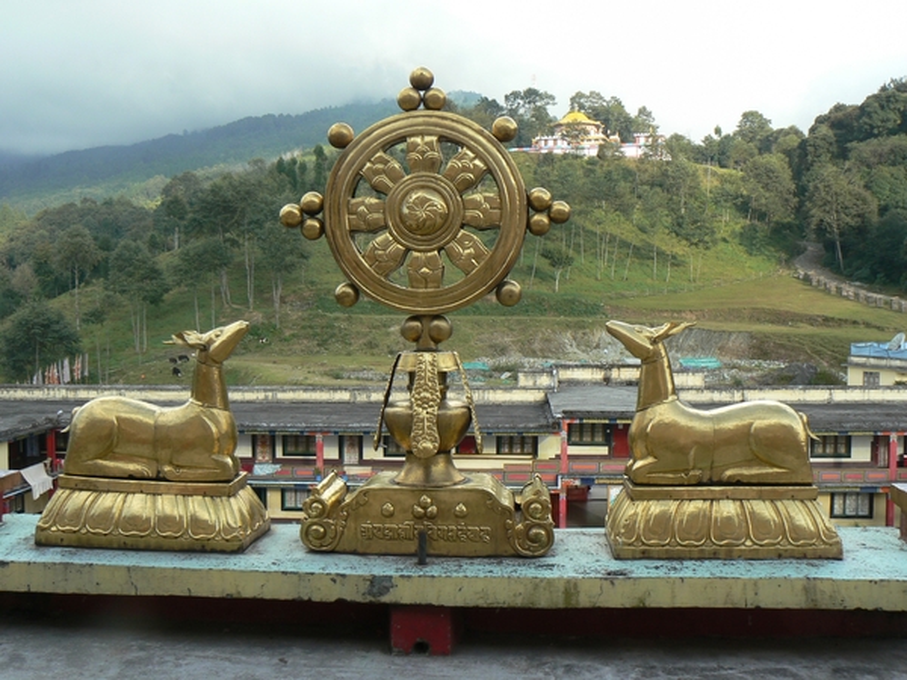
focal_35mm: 36
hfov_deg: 51.4
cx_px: 454
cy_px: 340
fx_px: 943
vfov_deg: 39.7
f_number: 5.6
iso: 80
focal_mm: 6
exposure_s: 1/200
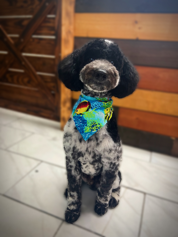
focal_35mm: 26
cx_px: 89
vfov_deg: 67.3
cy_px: 118
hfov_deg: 53.1
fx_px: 178
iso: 125
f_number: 1.5
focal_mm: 5.7
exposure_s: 1/60
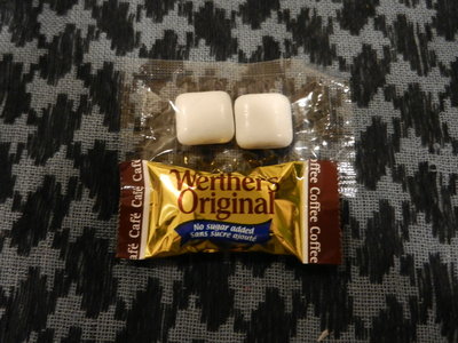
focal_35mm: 38
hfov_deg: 49.0
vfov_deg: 37.7
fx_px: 503
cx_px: 229
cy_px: 172
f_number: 4
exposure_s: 1/4
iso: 200
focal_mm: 6.9
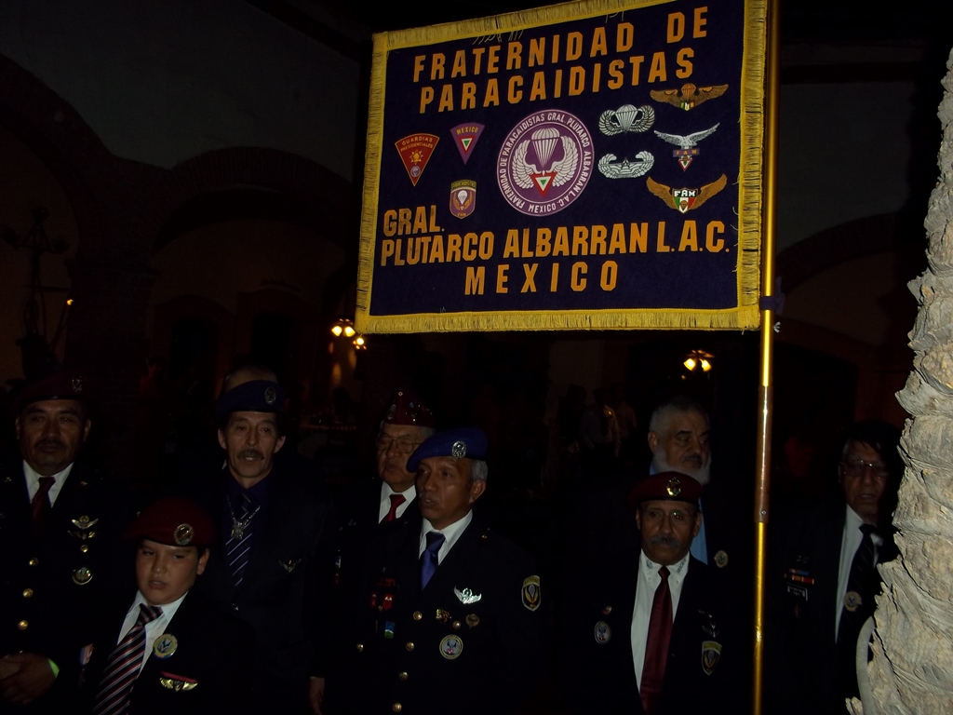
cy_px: 358
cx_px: 476
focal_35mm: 36
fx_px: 991
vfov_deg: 39.7
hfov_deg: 51.4
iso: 80
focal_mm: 6.5
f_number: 3.1
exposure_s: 1/30
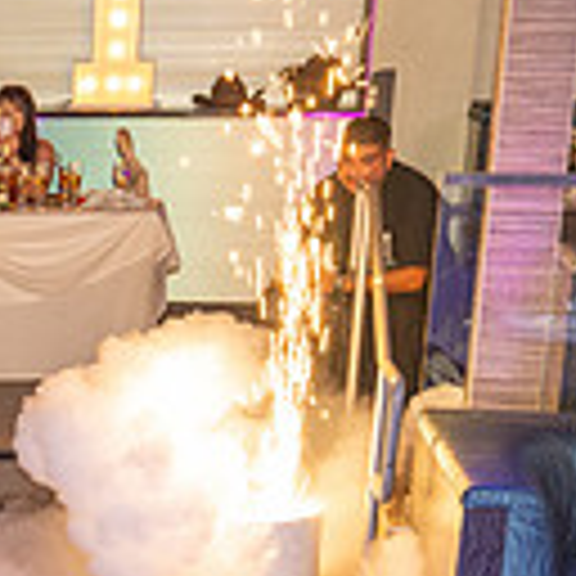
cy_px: 583
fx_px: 2240
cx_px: -608
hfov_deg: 12.7
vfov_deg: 14.4
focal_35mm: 119
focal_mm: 31
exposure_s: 1/125
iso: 1000
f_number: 3.5
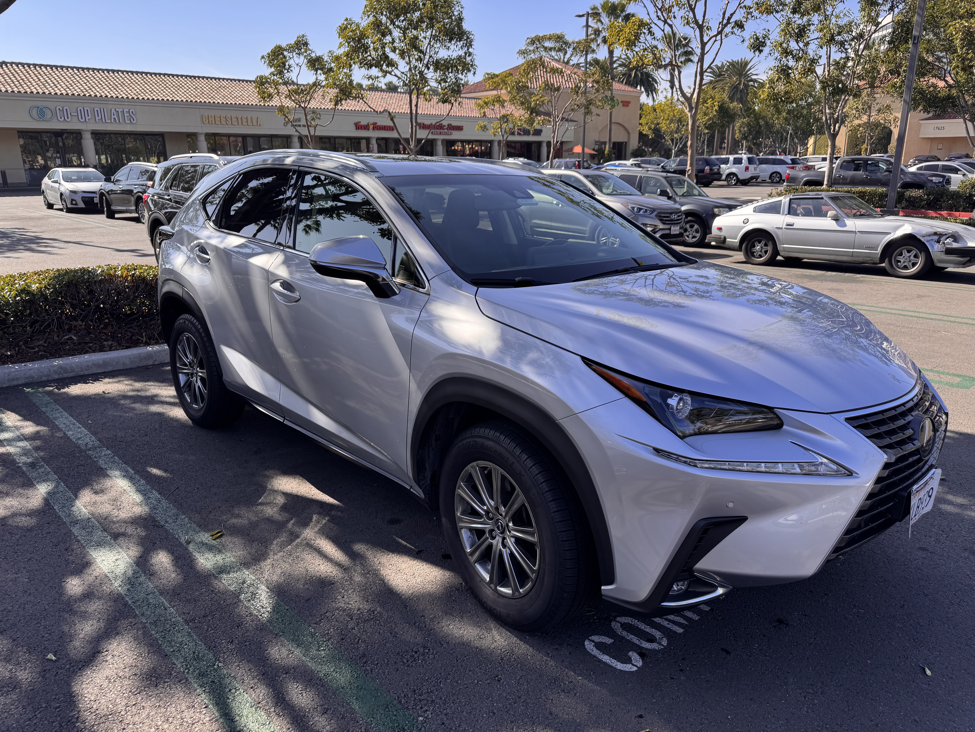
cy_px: 366
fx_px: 676
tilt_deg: -17.3
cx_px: 488
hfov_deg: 71.6
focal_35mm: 24
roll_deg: +0.6
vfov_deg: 56.8
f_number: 1.78
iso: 80
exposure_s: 1/1597
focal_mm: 6.76
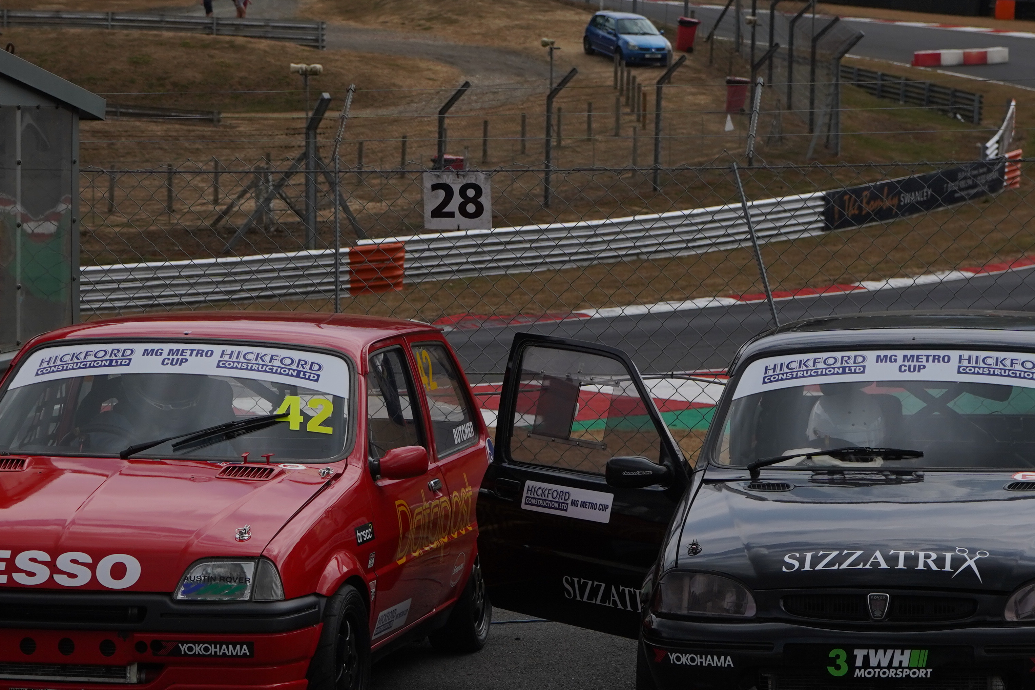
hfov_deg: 18.6
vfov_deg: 12.4
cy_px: 368
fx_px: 3162
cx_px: 470
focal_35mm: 110
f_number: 6.3
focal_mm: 56
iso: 320
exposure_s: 1/3200
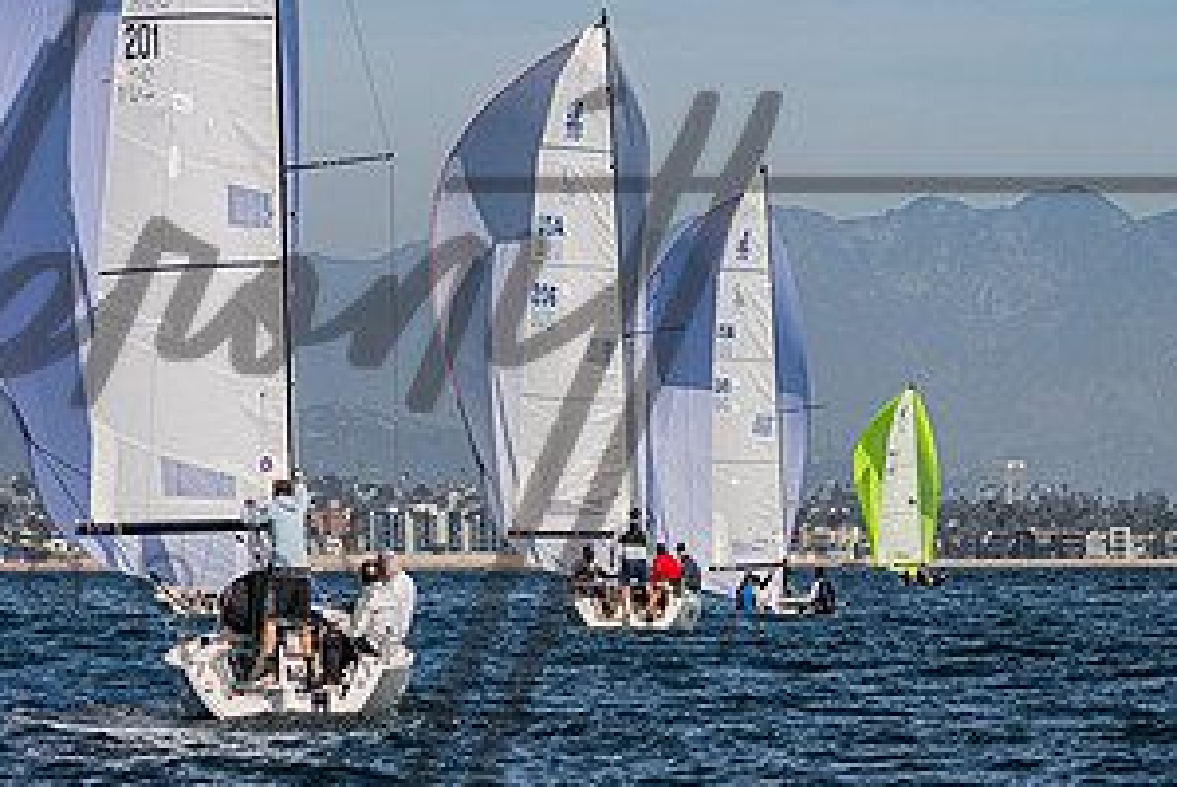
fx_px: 9883
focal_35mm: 302
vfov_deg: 4.6
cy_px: 197
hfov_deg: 6.8
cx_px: 395
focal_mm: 130
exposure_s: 1/4000
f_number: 5.6
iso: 320
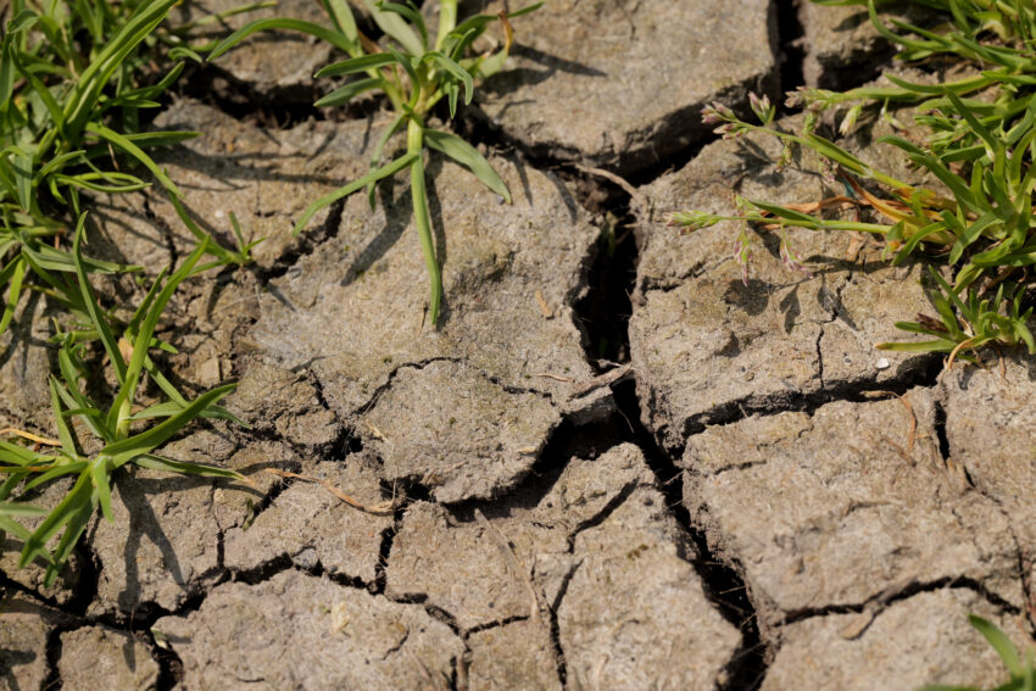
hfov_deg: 19.5
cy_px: 346
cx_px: 518
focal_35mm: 105
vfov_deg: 13.0
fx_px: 3022
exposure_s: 1/1000
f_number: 9
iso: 800
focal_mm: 105
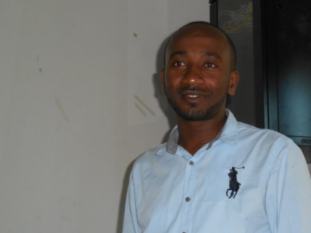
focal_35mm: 71
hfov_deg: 27.3
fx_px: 638
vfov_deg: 20.7
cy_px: 135
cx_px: 193
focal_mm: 9.4
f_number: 4.3
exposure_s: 1/60
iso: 360
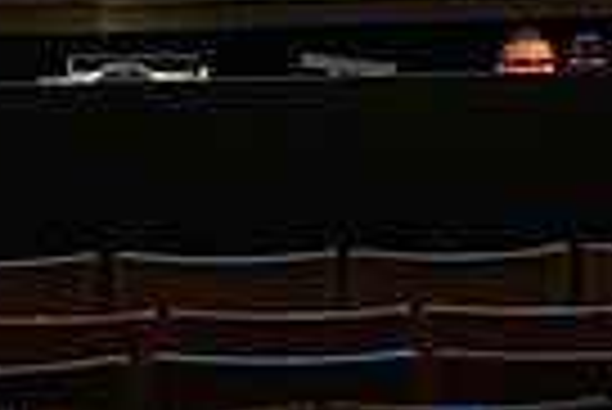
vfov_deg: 4.5
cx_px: -63
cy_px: -457
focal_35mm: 299
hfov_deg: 6.8
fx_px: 5088
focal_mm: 70
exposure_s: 1/200
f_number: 3.5
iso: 2500
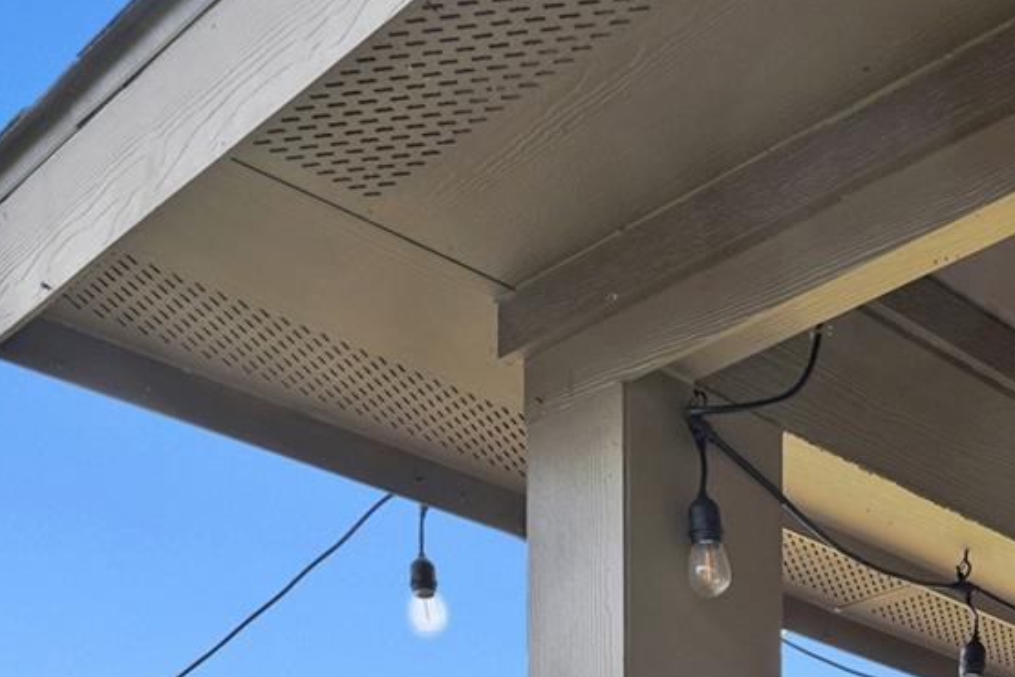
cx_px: 925
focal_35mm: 59
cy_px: 1177
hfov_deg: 32.2
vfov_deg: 18.5
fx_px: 1663
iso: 160
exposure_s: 1/30
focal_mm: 16
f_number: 8
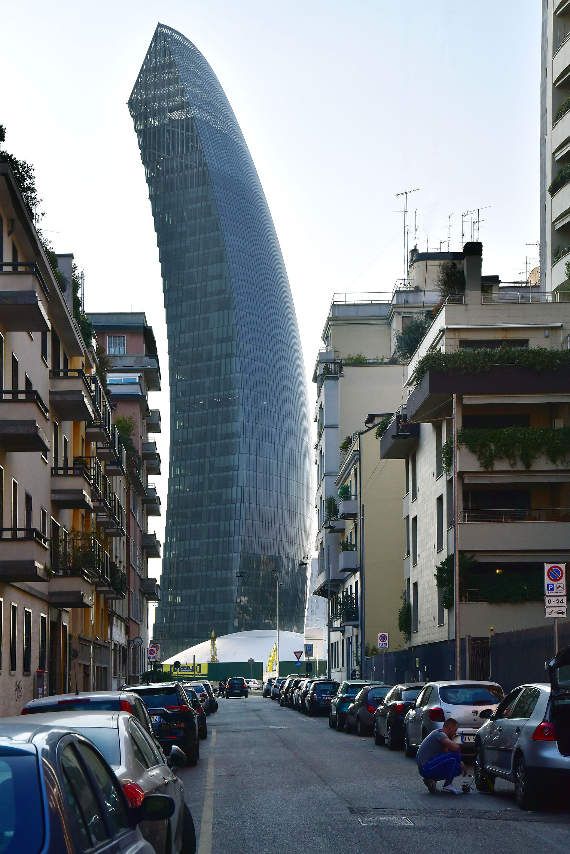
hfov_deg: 22.3
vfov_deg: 32.9
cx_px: 271
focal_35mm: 61
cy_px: 437
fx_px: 1448
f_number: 8
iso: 1000
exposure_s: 1/2500
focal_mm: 58
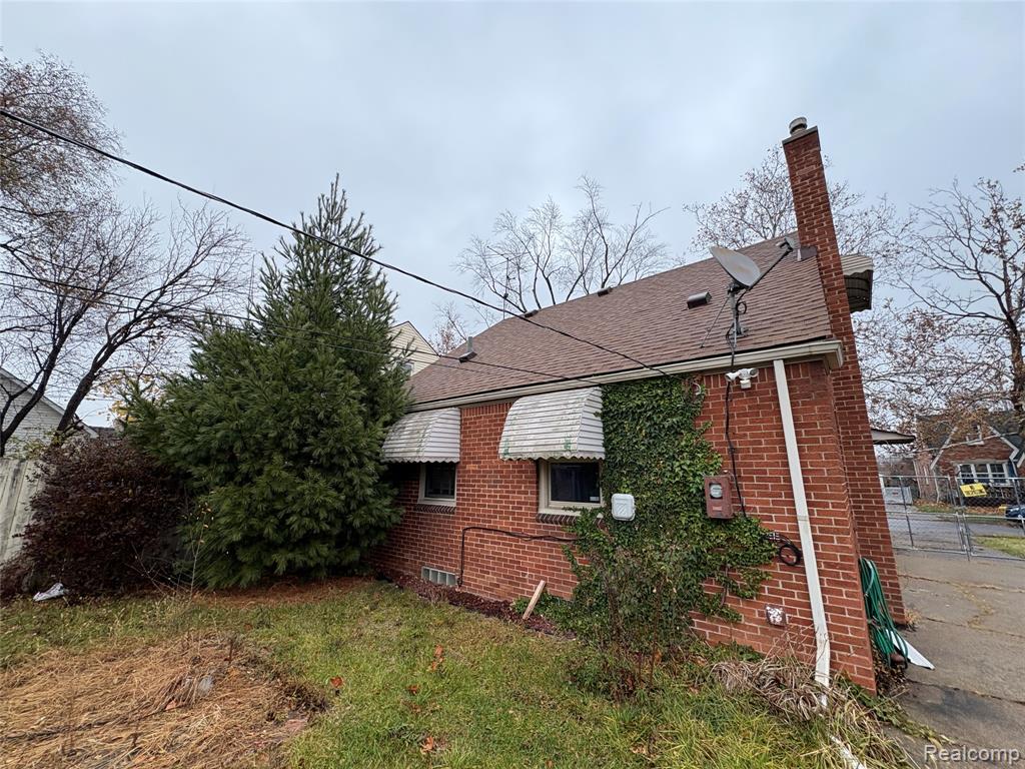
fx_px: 415
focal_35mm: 14
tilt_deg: +13.0
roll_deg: -0.8
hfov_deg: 102.1
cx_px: 512
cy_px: 384
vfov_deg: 85.7
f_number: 2.2
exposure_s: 1/99
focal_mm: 2.22
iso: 50
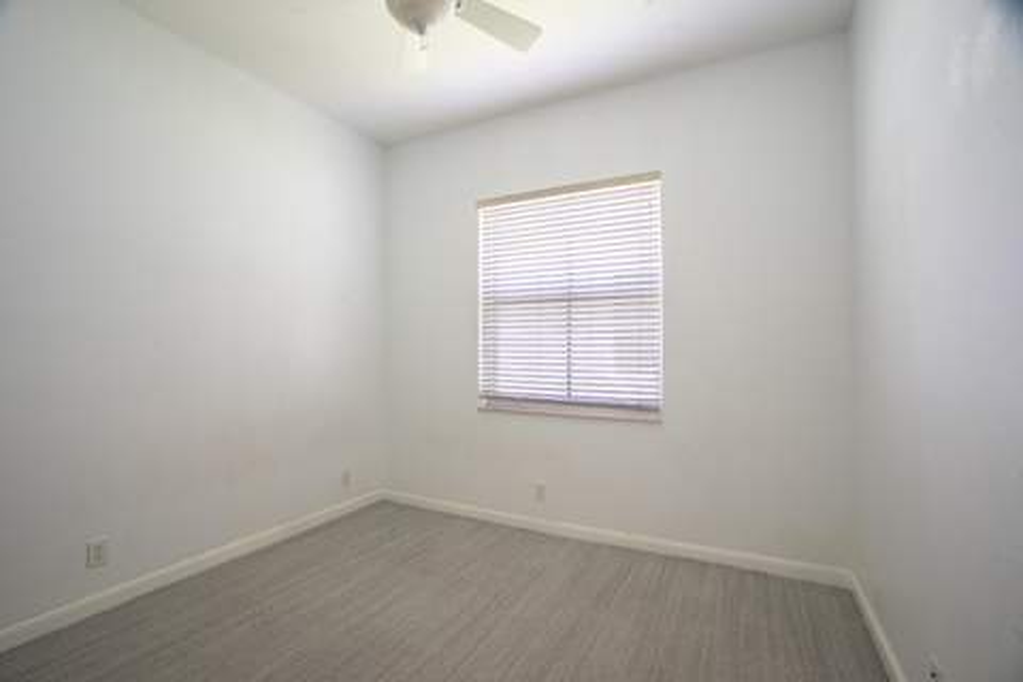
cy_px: 341
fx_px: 455
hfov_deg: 96.7
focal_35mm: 16
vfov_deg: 73.7
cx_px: 512
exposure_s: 1/5
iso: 100
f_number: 8
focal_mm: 16
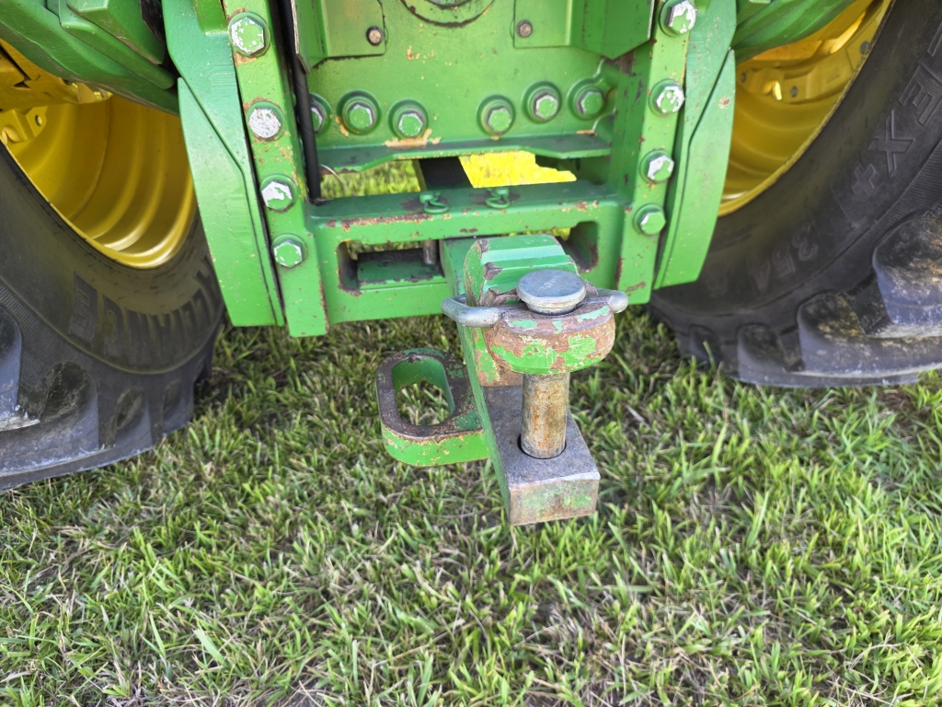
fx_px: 626
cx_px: 471
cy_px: 354
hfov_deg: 73.9
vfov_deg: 58.9
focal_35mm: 23
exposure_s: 1/180
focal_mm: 6.3
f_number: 1.7
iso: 80
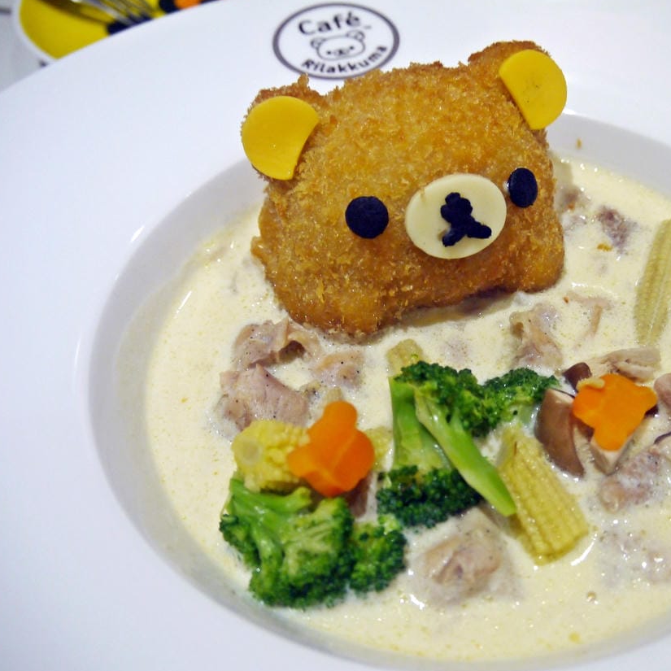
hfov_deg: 45.3
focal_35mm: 36
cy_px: 359
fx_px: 790
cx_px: 451
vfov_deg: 46.0
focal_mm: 14
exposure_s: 1/60
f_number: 3.5
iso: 400
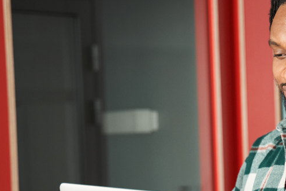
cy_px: 171
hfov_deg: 15.4
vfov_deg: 10.4
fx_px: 1041
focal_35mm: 131
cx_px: 288
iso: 640
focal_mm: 54
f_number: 2.8
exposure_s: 1/160
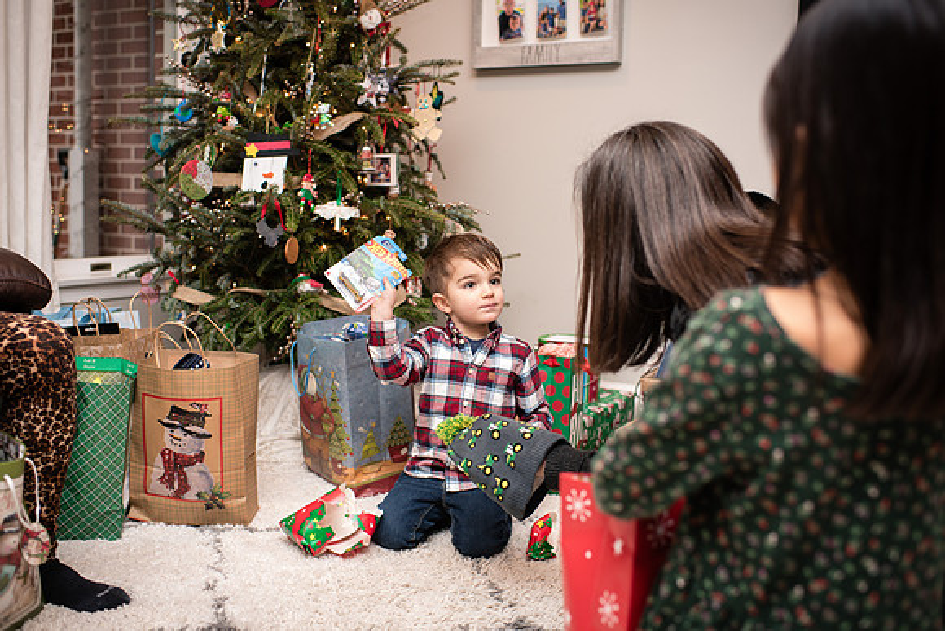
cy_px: 316
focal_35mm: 35
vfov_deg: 37.9
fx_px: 919
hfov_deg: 54.4
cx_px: 472
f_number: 2.8
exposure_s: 1/200
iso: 400
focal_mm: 35
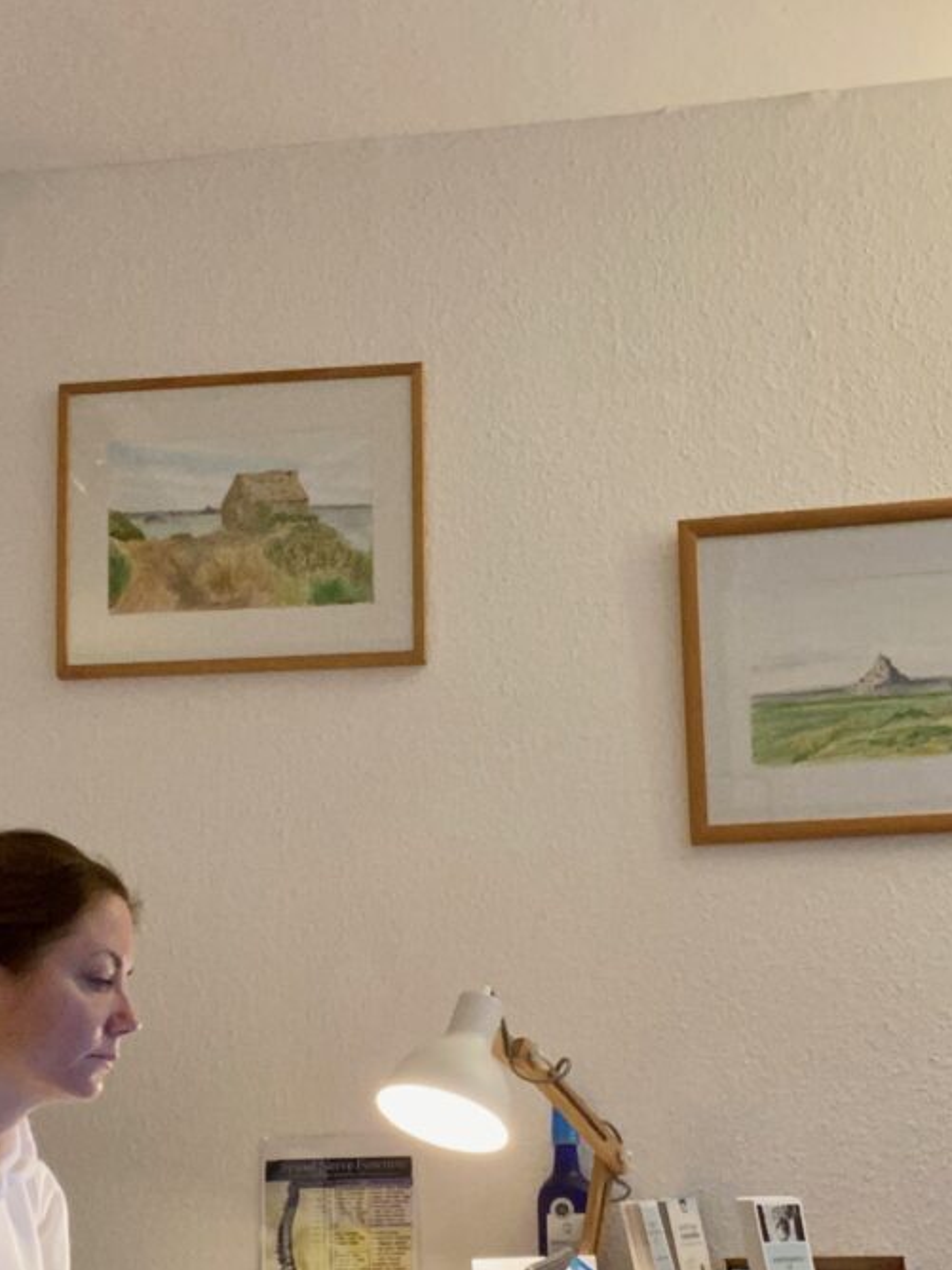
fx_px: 1687
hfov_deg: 31.5
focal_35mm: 46
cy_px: 970
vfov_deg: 40.0
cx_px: 441
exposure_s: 1/50
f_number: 2.2
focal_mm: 2.71
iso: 320
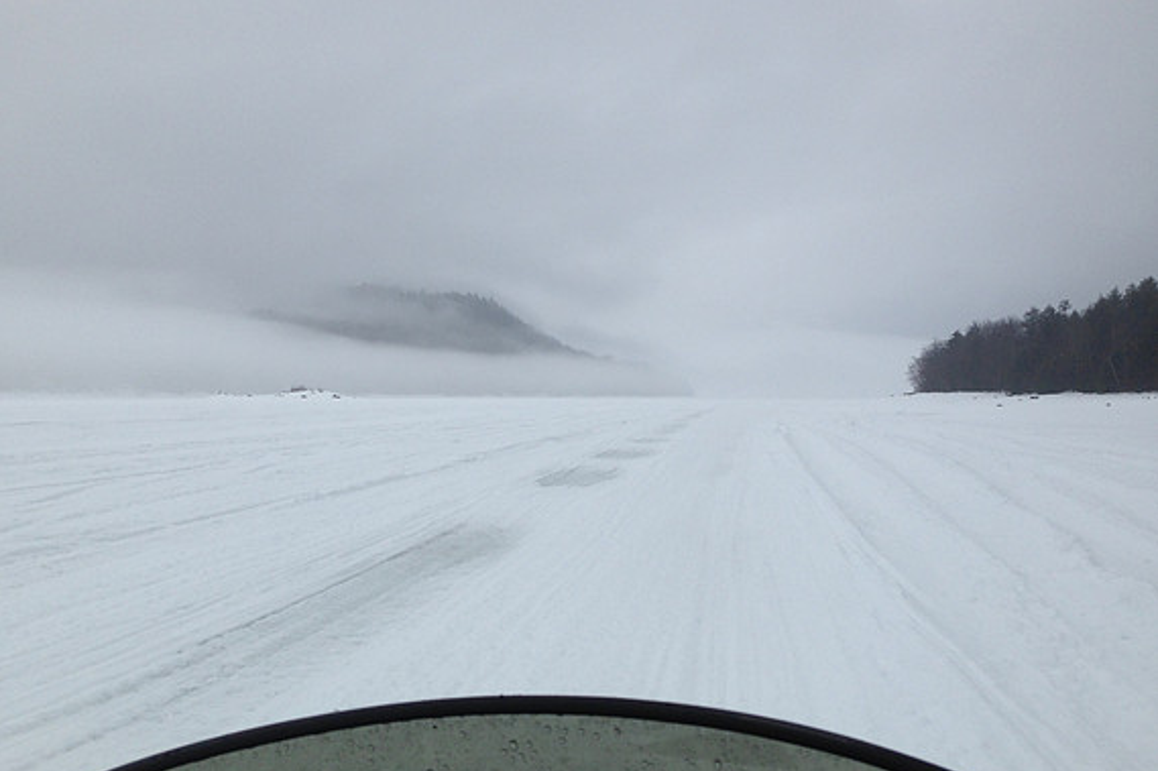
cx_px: 572
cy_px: 392
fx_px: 1125
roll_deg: -1.0
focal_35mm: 35
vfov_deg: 37.8
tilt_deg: -0.8
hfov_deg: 54.4
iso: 50
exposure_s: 1/2008
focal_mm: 4.12
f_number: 2.4
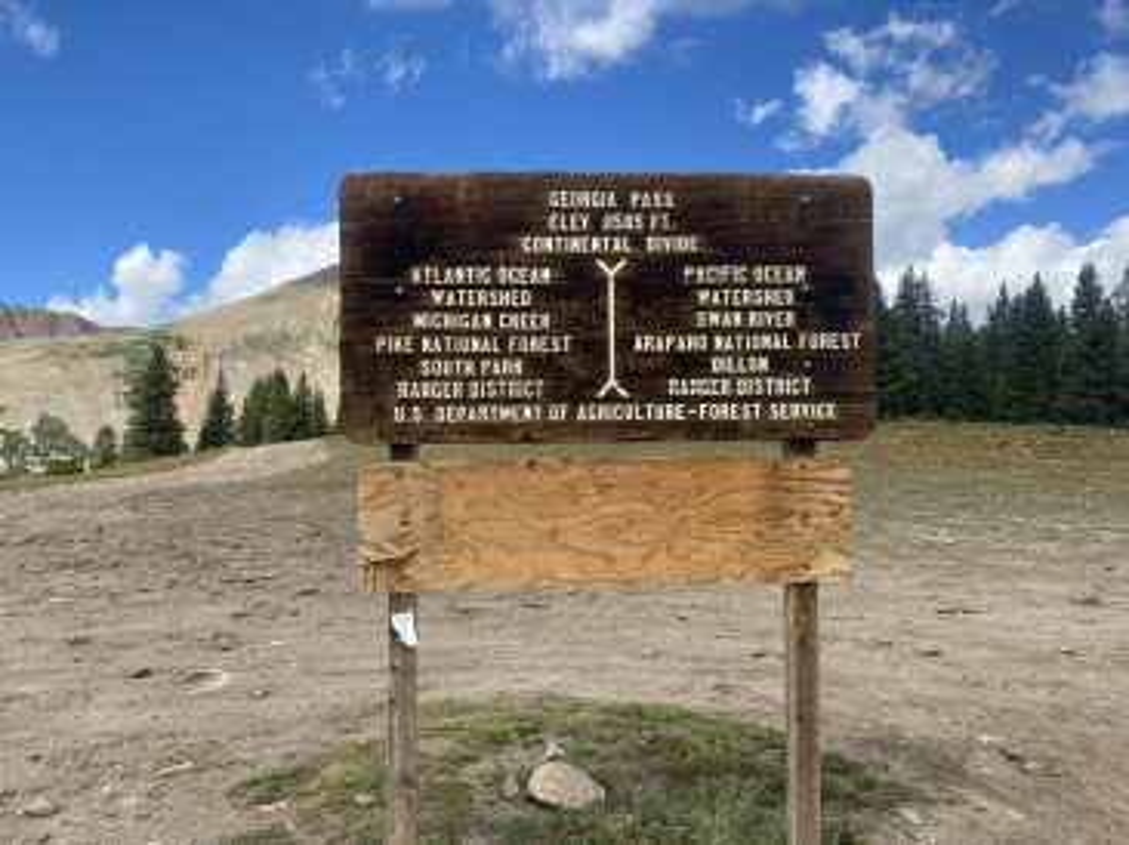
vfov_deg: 53.0
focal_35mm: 26
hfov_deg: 67.3
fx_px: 847
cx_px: 564
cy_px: 422
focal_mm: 4.25
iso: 32
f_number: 1.8
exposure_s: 1/1653
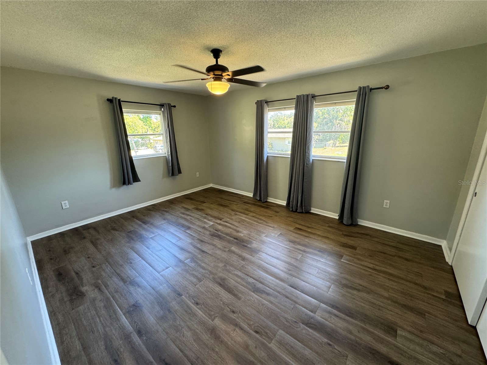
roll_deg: +0.8
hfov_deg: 102.1
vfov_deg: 85.7
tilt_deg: -14.5
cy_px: 182
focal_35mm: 14
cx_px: 244
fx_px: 197
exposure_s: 1/60
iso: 200
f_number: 2.2
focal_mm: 2.22
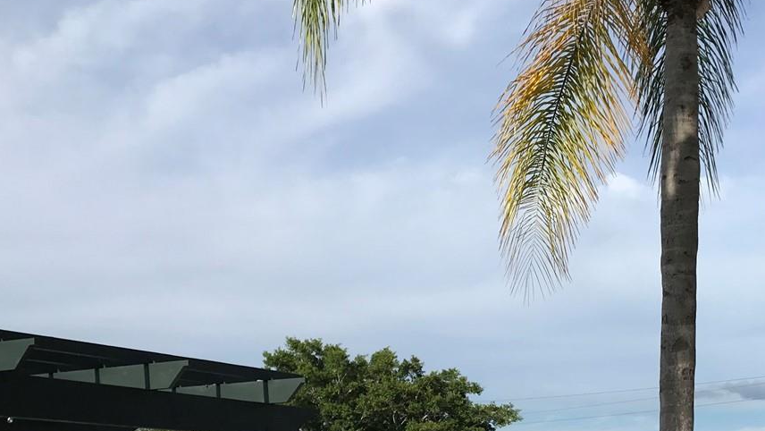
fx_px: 1157
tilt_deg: +2.3
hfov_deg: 36.2
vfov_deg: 20.2
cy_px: 466
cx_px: 511
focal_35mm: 57
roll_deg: -1.2
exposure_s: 1/2740
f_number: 1.8
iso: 20
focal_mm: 3.99
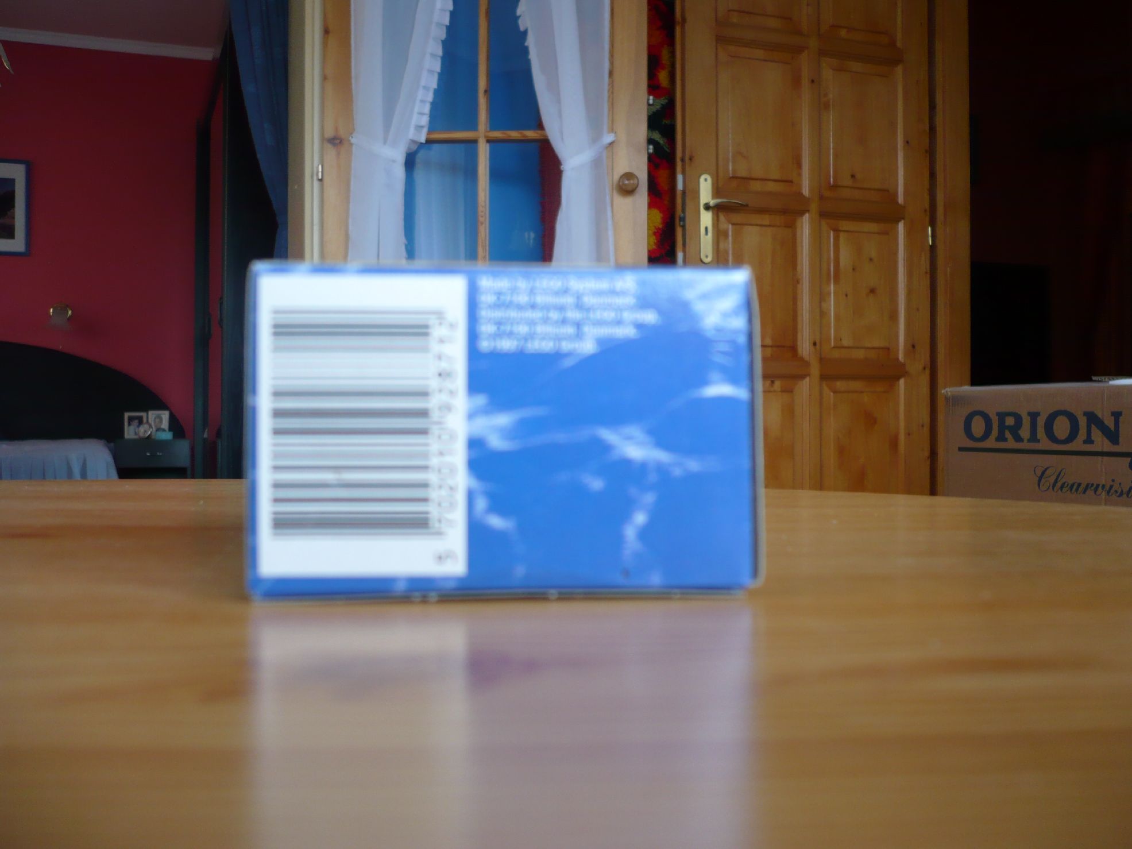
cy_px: 424
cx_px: 566
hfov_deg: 52.6
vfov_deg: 40.7
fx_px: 1144
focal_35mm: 35
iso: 100
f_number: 2.8
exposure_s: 1/20
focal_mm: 5.8
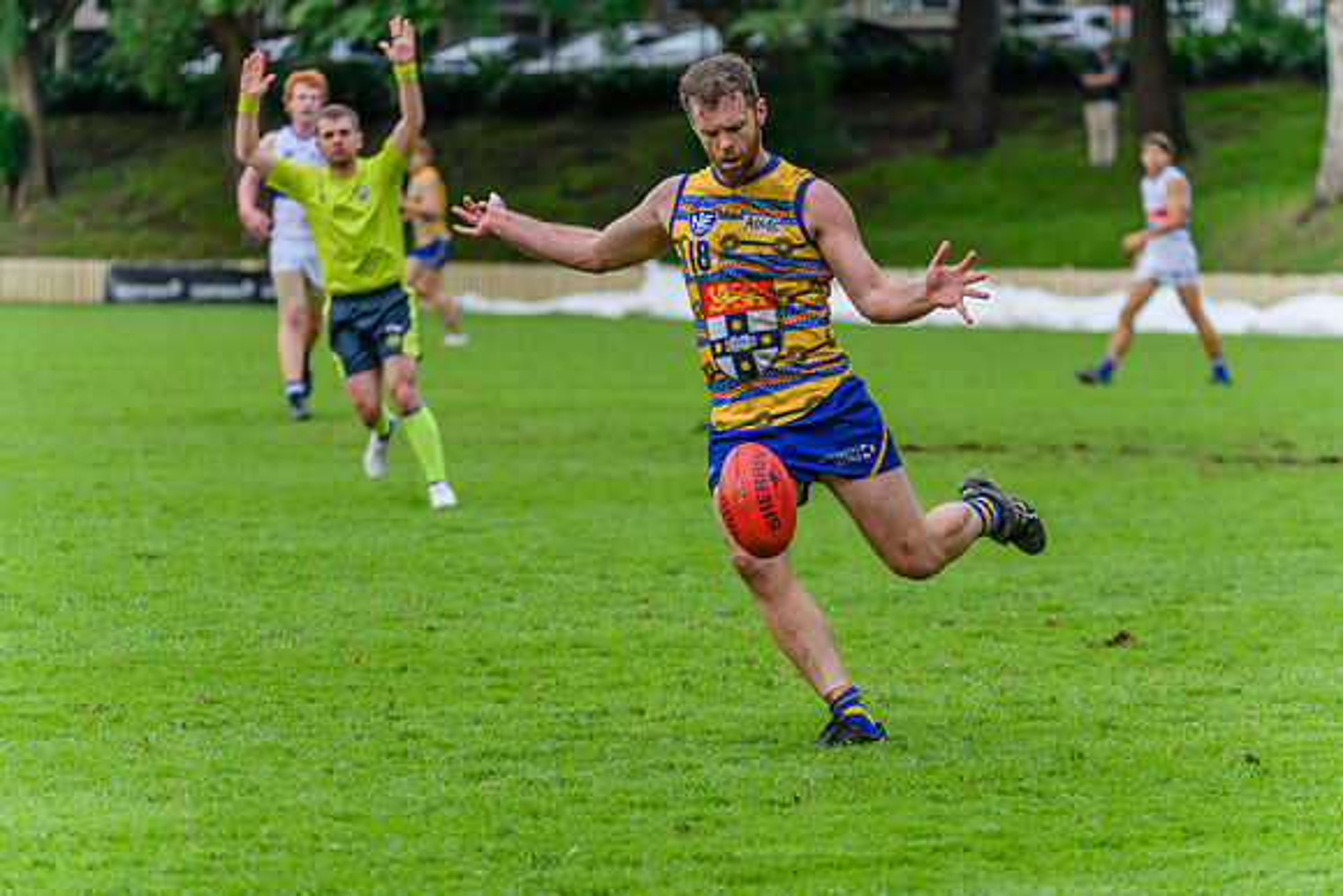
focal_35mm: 220
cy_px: 448
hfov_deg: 9.4
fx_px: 8209
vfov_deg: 6.2
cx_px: 672
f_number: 5.3
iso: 1400
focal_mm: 220
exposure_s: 1/1250
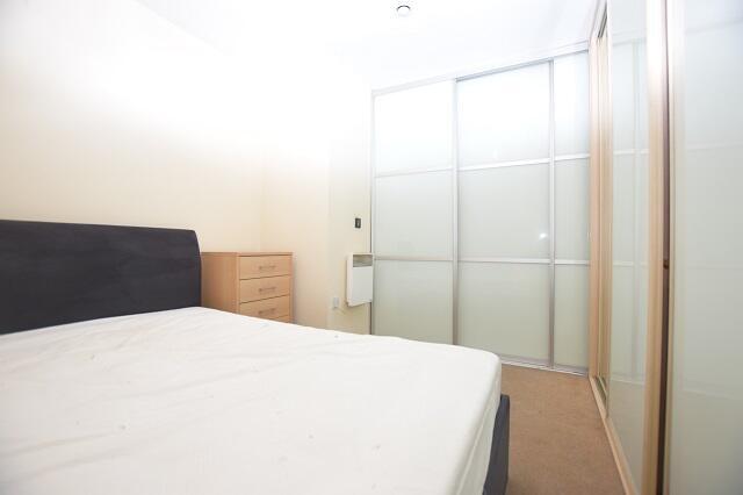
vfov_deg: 77.3
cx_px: 372
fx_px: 309
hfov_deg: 100.4
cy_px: 248
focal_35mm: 15
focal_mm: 10
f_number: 4
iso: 800
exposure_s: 1/60
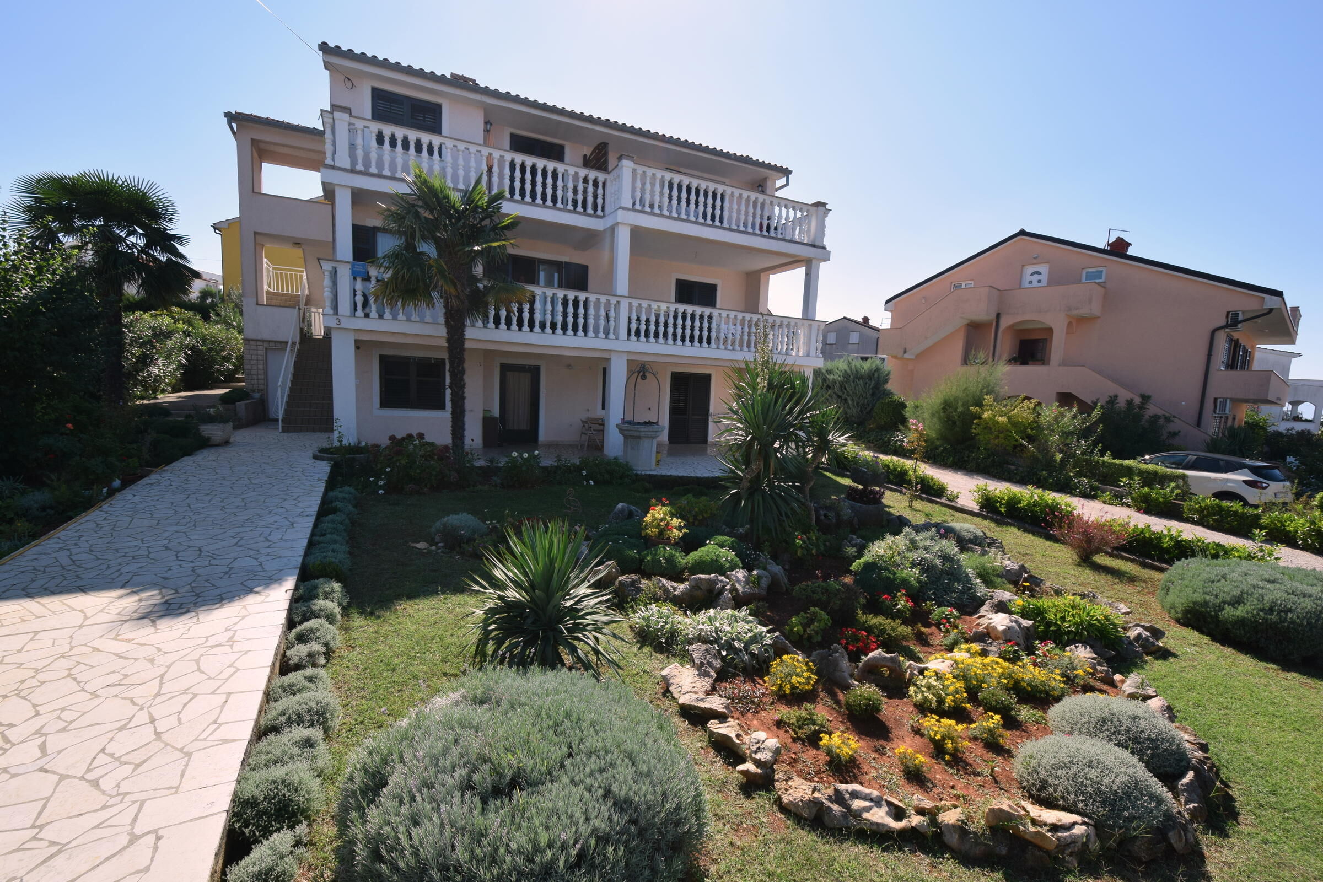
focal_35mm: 15
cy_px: 441
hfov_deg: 100.4
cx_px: 662
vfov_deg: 77.3
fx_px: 551
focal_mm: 10
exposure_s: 1/320
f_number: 9
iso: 200
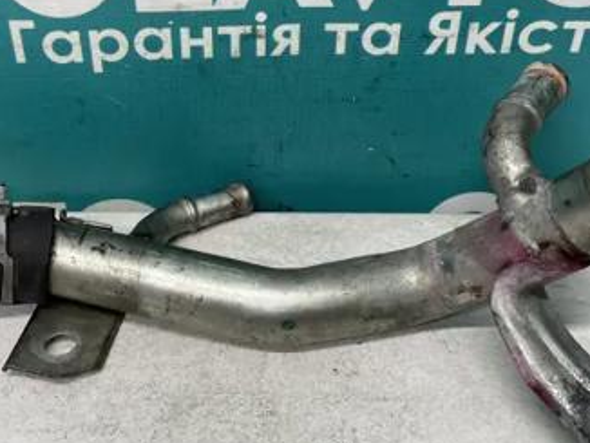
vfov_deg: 28.4
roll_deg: +1.2
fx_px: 870
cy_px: 150
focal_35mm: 51
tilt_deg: -39.7
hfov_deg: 37.4
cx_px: 255
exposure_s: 1/100
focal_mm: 4.2
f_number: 1.6
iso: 100
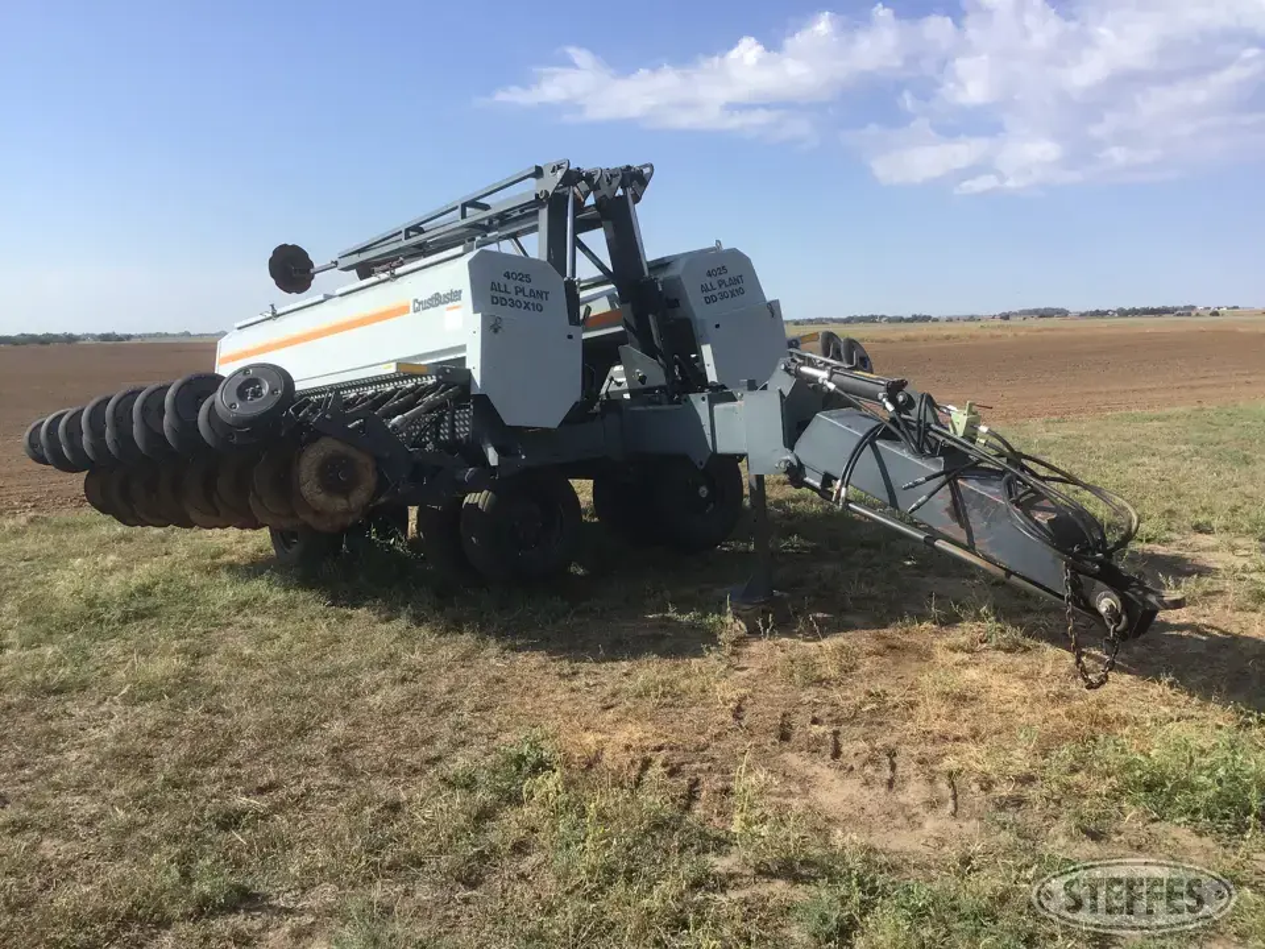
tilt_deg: -7.8
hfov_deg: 58.4
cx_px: 632
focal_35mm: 31
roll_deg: +1.5
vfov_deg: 45.4
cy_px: 474
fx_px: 1133
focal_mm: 3.3
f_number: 2.4
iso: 25
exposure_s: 1/1131
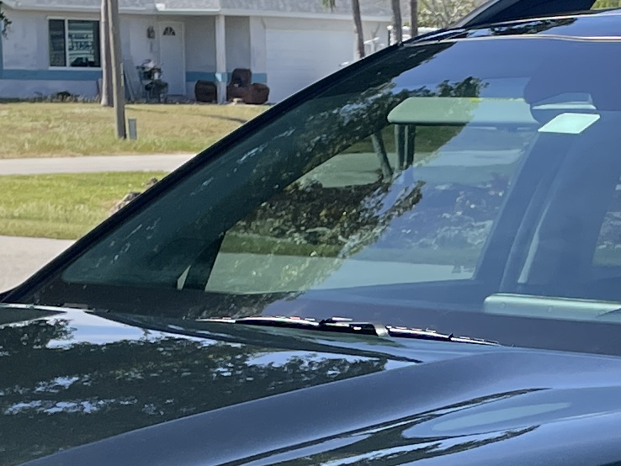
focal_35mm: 142
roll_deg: -0.5
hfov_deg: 13.7
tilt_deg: -11.2
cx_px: 639
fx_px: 2548
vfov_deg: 10.2
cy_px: 602
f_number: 1.6
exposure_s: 1/2020
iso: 32
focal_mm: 4.2
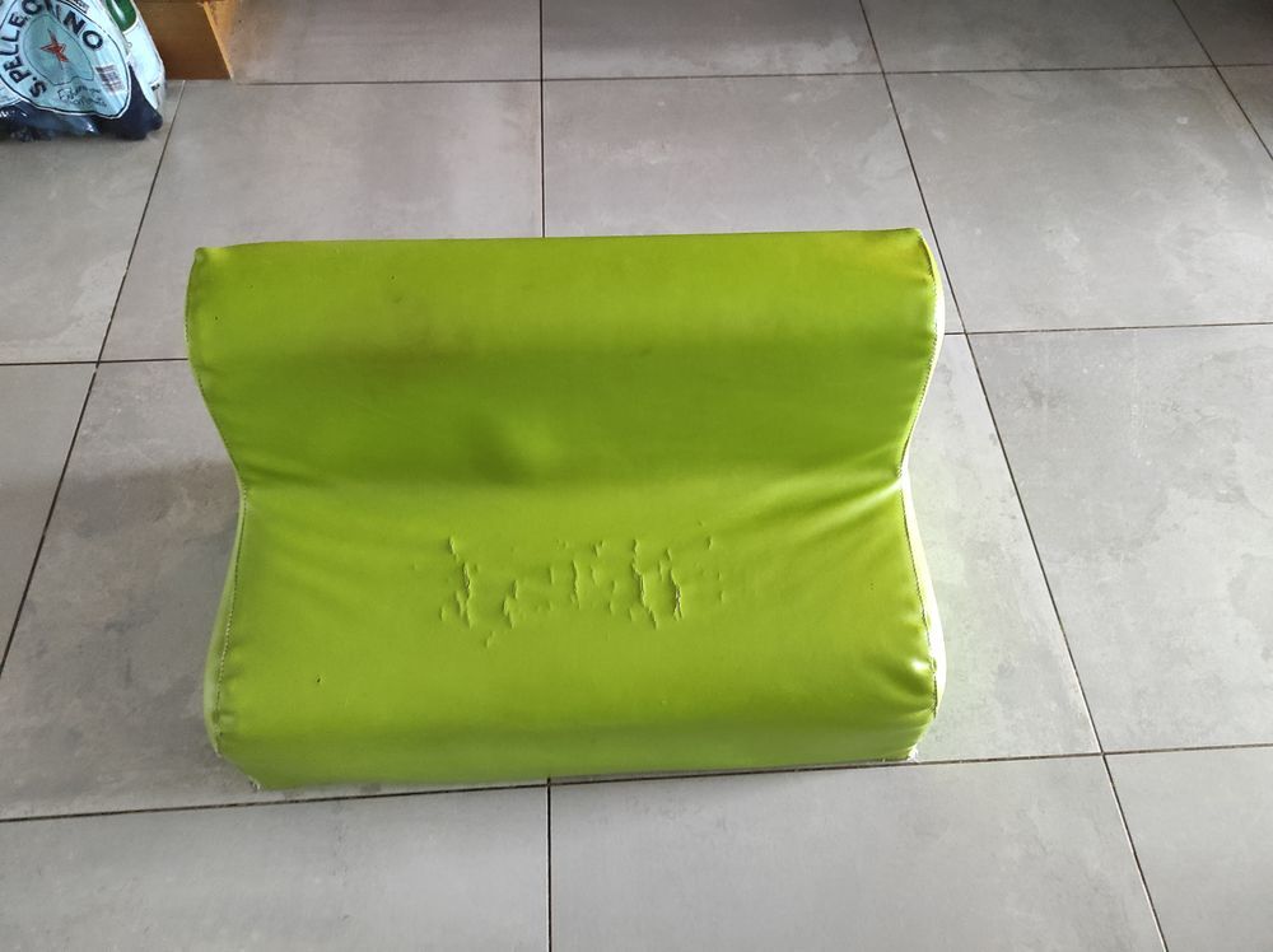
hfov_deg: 69.4
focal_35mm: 25
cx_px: 636
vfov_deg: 54.8
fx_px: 918
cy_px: 476
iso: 1652
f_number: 1.89
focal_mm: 5.43
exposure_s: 1/33
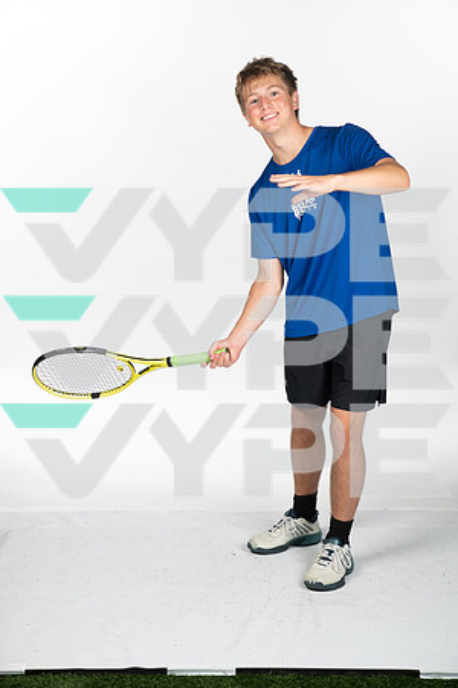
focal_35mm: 70
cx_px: 229
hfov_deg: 19.5
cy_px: 344
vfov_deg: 28.8
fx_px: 1336
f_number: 7.1
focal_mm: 70
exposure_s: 1/500
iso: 200
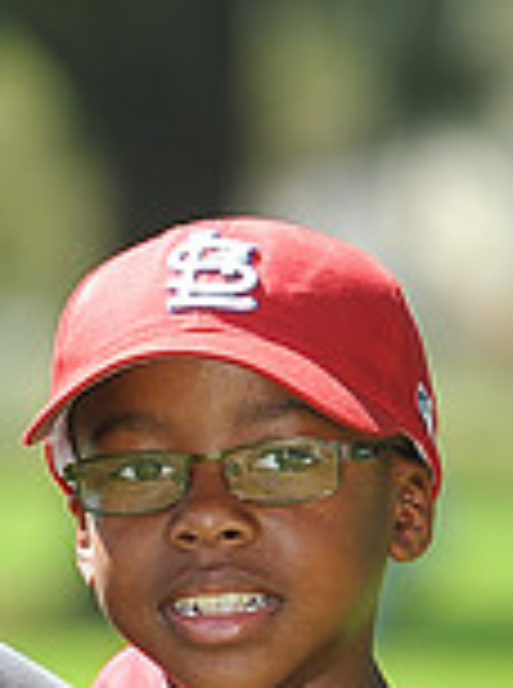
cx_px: -117
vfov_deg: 3.1
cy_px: 751
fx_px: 12680
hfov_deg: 2.3
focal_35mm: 639
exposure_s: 1/500
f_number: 4.5
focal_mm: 175
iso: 200
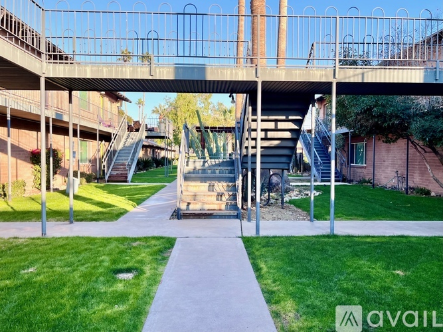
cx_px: 222
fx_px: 333
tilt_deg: -1.7
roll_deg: +1.7
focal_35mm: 26
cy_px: 166
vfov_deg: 53.0
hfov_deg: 67.3
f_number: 1.6
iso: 50
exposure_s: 1/782
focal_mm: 5.1
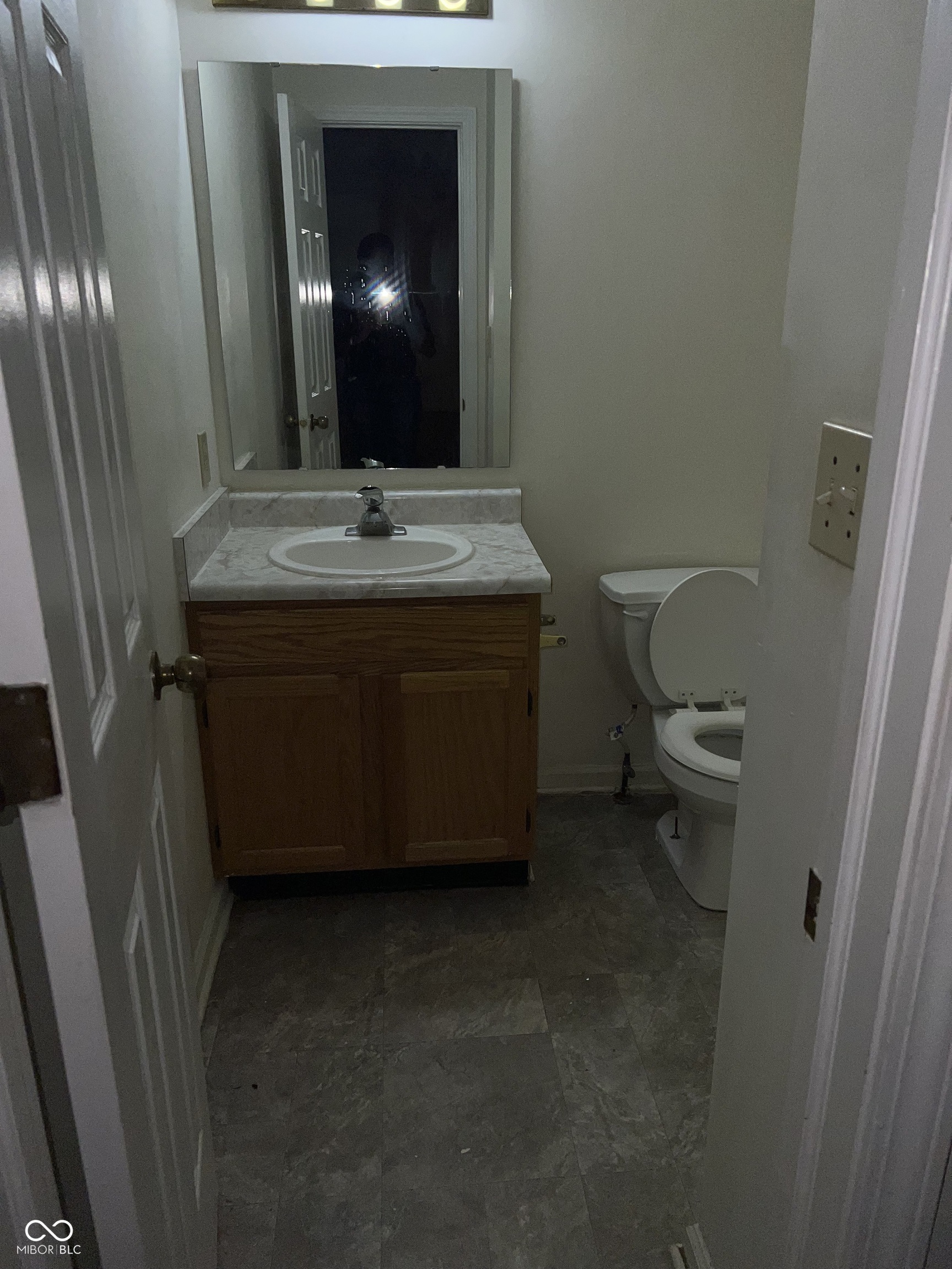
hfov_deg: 53.1
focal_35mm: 26
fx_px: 953
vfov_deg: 67.3
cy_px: 634
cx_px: 476
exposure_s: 1/894
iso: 32
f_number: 1.5
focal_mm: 5.7
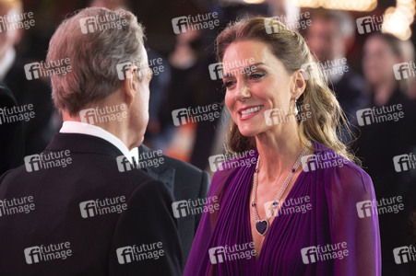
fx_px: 4065
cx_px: 230
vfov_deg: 3.9
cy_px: 154
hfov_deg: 5.9
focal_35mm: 352
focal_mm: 290
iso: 1600
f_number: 5.6
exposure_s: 1/250
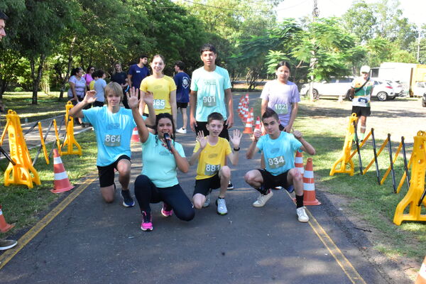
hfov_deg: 53.1
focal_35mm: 36
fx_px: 426
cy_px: 142
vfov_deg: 36.9
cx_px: 213
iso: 3200
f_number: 25
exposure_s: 1/200
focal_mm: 24
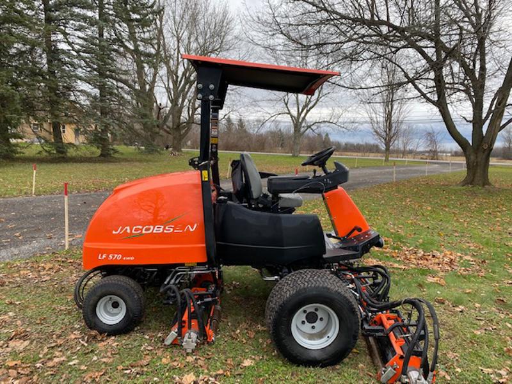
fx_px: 385
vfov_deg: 53.1
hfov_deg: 67.3
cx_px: 256
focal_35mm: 26
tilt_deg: -7.8
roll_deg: -1.2
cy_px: 192
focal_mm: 4.25
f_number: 1.8
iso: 40
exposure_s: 1/122
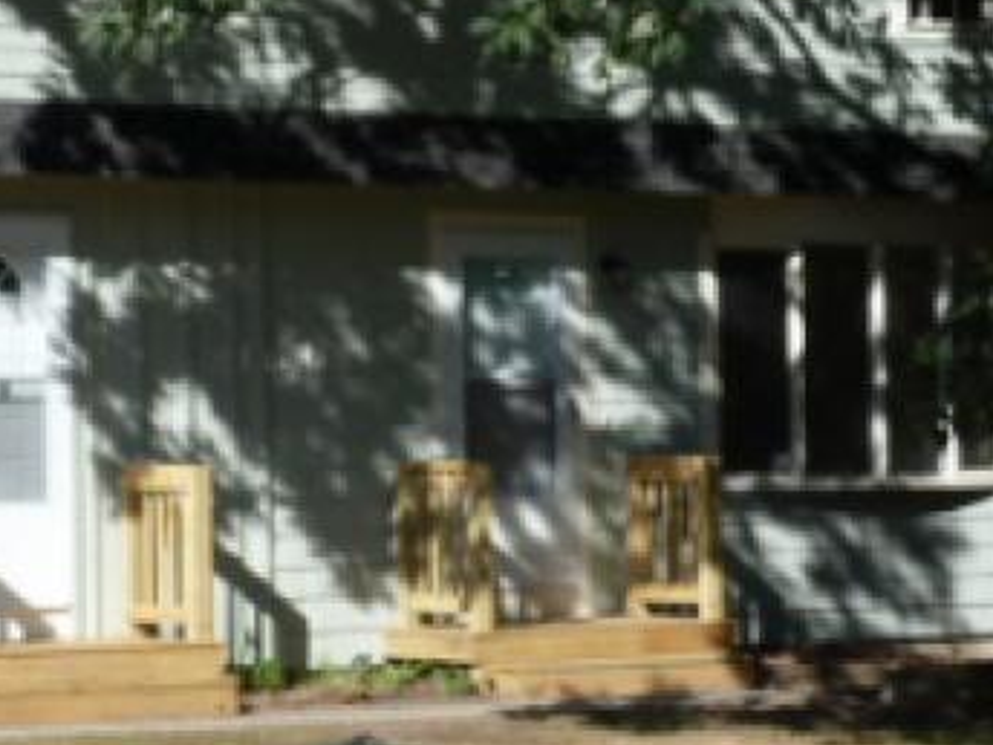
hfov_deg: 12.7
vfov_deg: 9.6
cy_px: 287
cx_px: 260
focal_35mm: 155
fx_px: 4446
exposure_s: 1/500
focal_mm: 9.4
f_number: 4.3
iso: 100
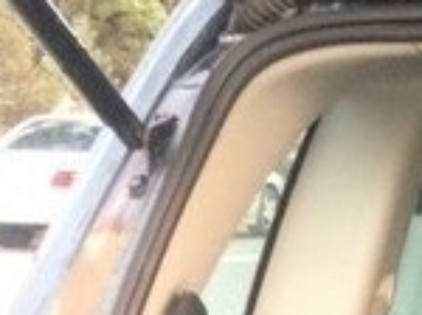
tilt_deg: -13.6
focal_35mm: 128
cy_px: 544
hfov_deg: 13.0
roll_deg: -0.8
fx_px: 1558
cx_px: 886
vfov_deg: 10.9
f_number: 2.2
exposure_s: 1/20
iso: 320
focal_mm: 4.15
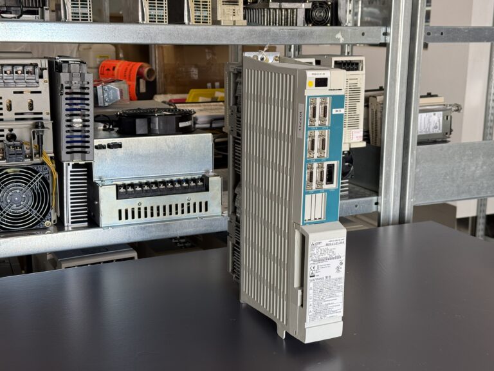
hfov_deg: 39.7
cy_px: 186
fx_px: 685
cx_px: 247
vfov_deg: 30.3
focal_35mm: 48
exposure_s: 1/121
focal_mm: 6.76
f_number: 1.78
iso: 64
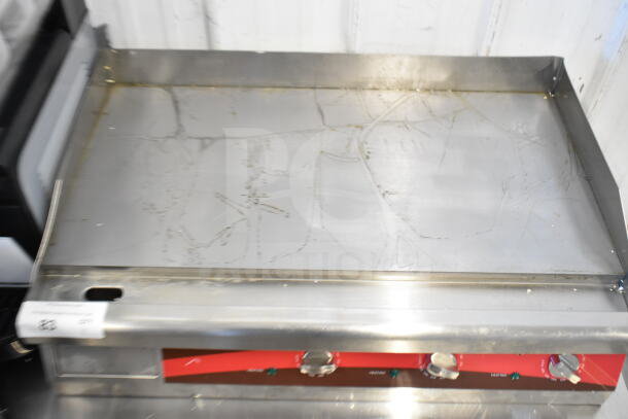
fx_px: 628
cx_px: 314
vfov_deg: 36.9
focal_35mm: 36
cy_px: 210
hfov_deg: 53.1
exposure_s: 1/80
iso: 1600
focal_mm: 24
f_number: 4.5
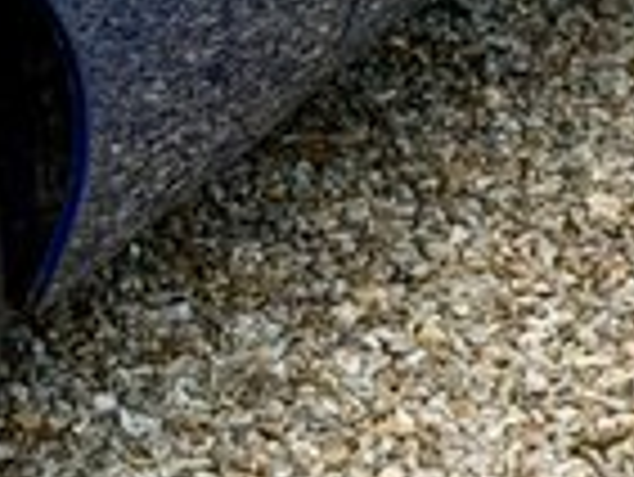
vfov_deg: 5.5
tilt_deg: -18.5
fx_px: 4986
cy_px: 40
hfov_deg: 7.1
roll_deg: +2.2
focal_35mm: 272
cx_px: -378
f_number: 1.78
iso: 80
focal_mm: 6.76
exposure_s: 1/509
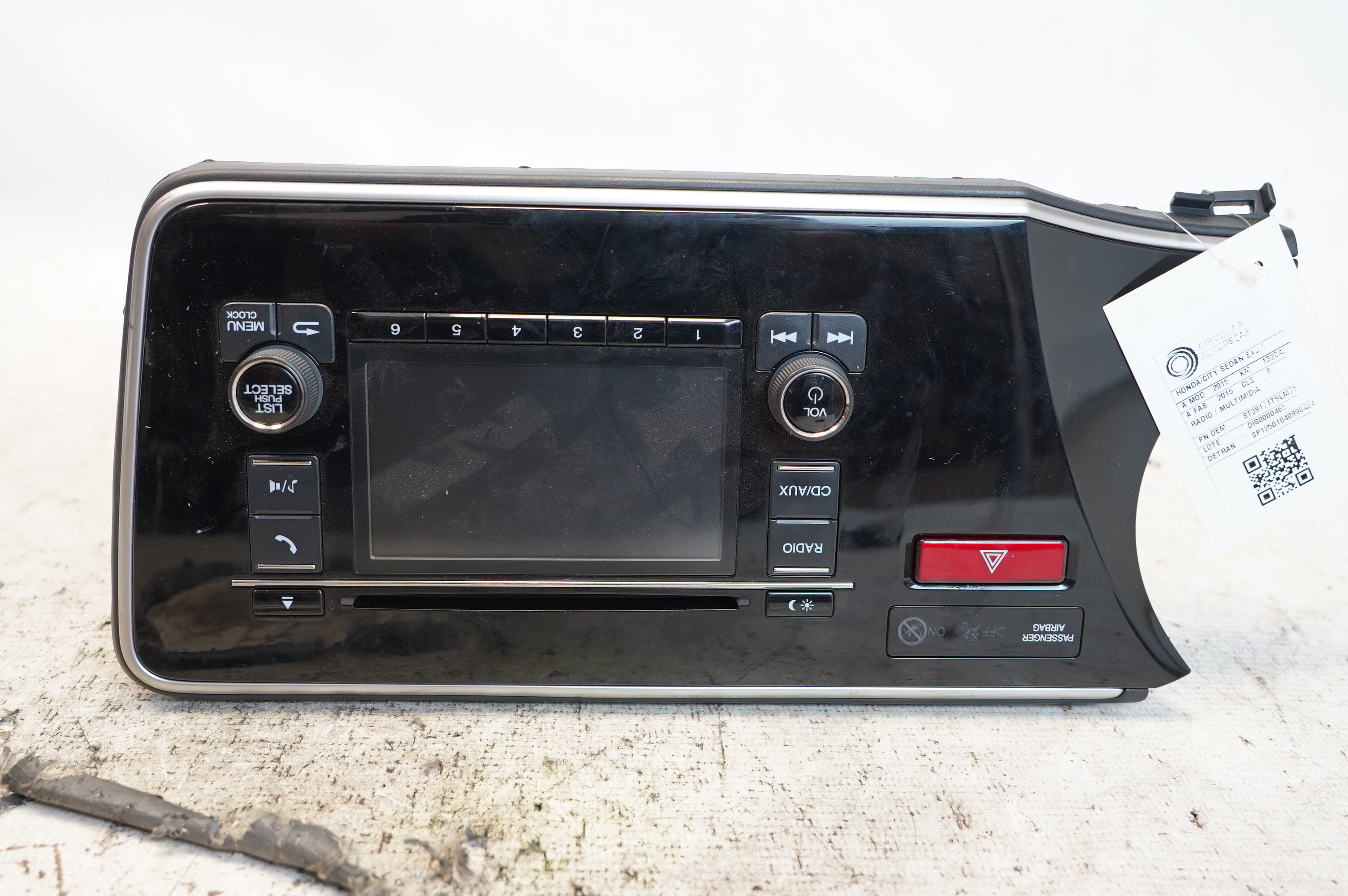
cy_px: 448
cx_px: 674
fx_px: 1235
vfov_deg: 39.9
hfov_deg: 57.3
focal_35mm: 33
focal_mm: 22
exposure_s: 1/60
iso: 500
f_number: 4
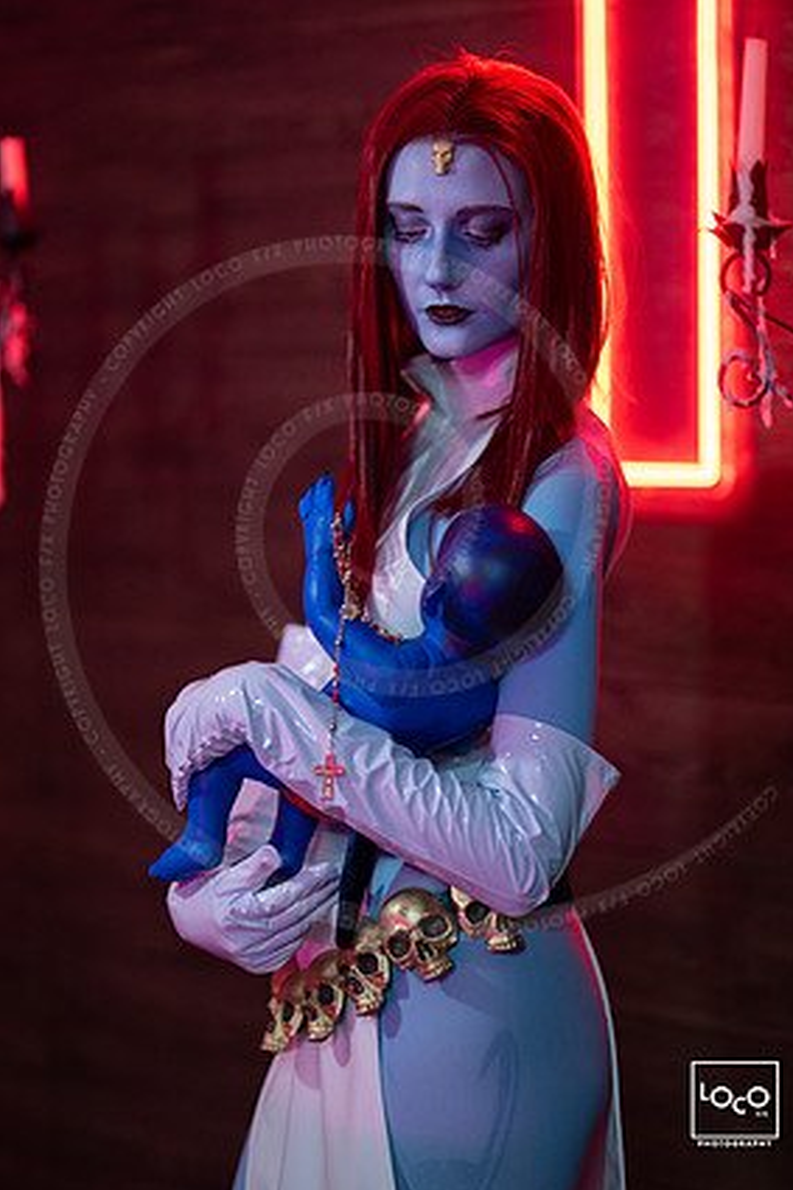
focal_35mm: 90
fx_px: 2976
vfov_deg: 22.6
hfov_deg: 15.2
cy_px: 577
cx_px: 418
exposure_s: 1/250
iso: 1000
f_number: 1.2
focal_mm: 85
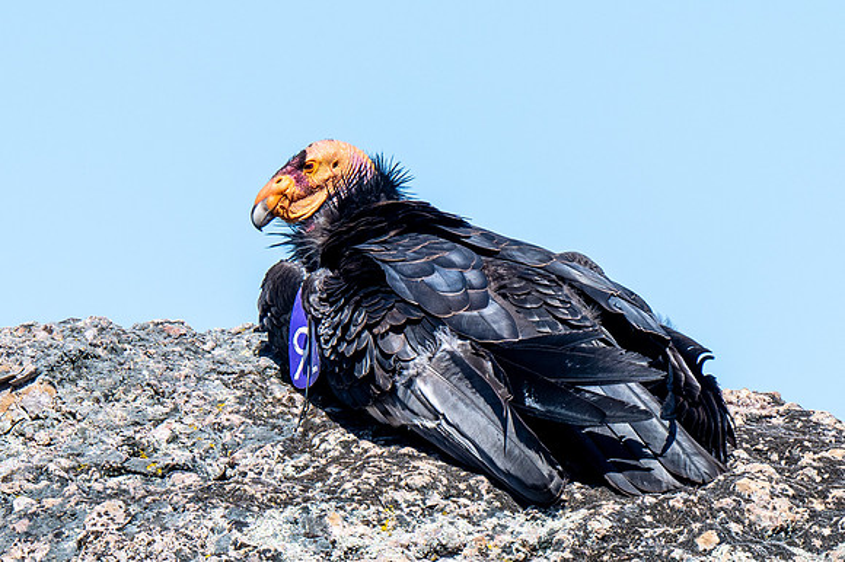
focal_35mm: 837
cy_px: 410
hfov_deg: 2.5
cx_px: 508
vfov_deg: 1.6
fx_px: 19635
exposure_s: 1/800
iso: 64
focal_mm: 280
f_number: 6.3
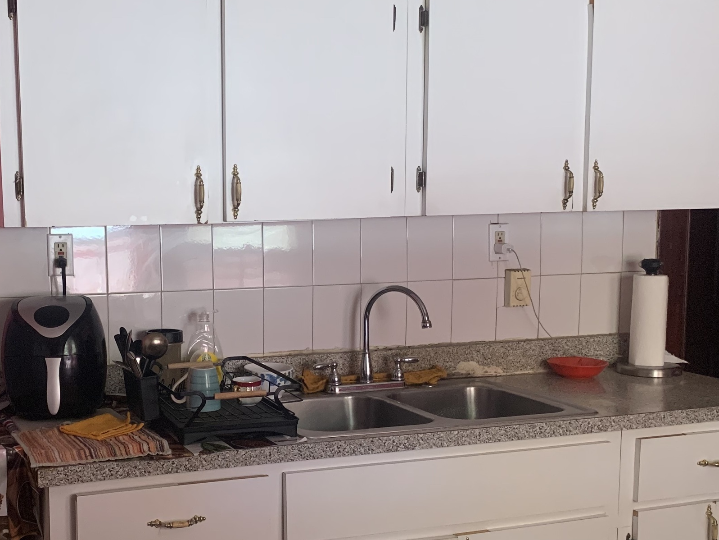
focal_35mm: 50
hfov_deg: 37.5
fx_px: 1039
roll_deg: +1.0
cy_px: 333
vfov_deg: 29.0
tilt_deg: -6.9
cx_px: 210
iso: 400
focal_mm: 4.25
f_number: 1.8
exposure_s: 1/60
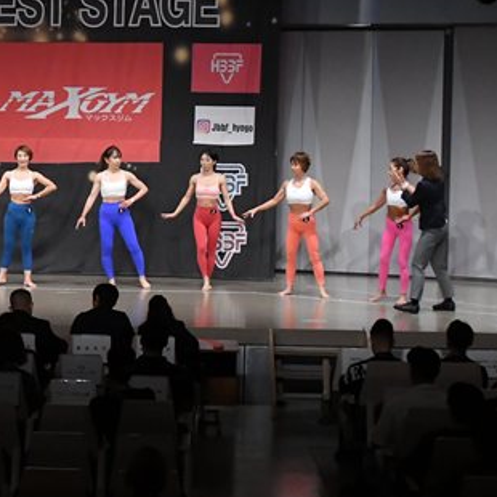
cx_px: 1
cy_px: 191
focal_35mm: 102
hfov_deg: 16.7
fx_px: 1657
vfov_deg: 17.0
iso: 4000
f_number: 5.6
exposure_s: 1/400
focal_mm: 32
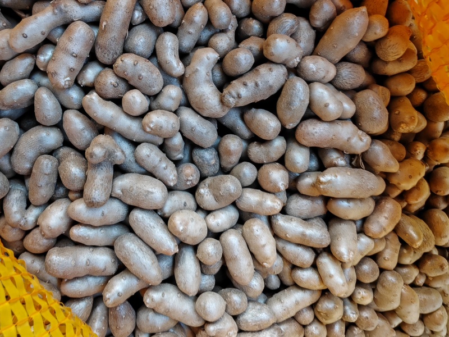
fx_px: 350
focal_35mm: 27
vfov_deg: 51.4
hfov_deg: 65.3
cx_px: 224
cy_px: 168
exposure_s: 1/100
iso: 50
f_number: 2.2
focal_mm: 1.96
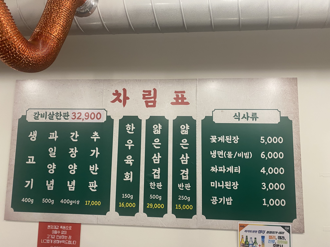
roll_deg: +0.5
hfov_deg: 67.3
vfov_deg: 53.1
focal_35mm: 26
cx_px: 165
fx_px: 248
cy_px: 124
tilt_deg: +5.5
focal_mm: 4.25
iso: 100
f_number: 1.8
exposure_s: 1/60
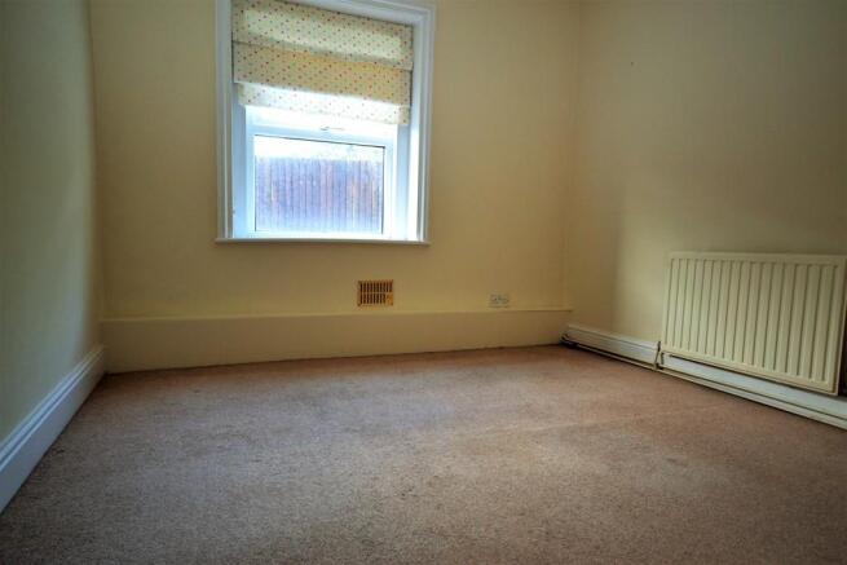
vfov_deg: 59.5
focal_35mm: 21
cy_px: 282
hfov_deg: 81.2
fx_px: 494
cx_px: 424
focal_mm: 14
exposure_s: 1/60
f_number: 4.8
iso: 800
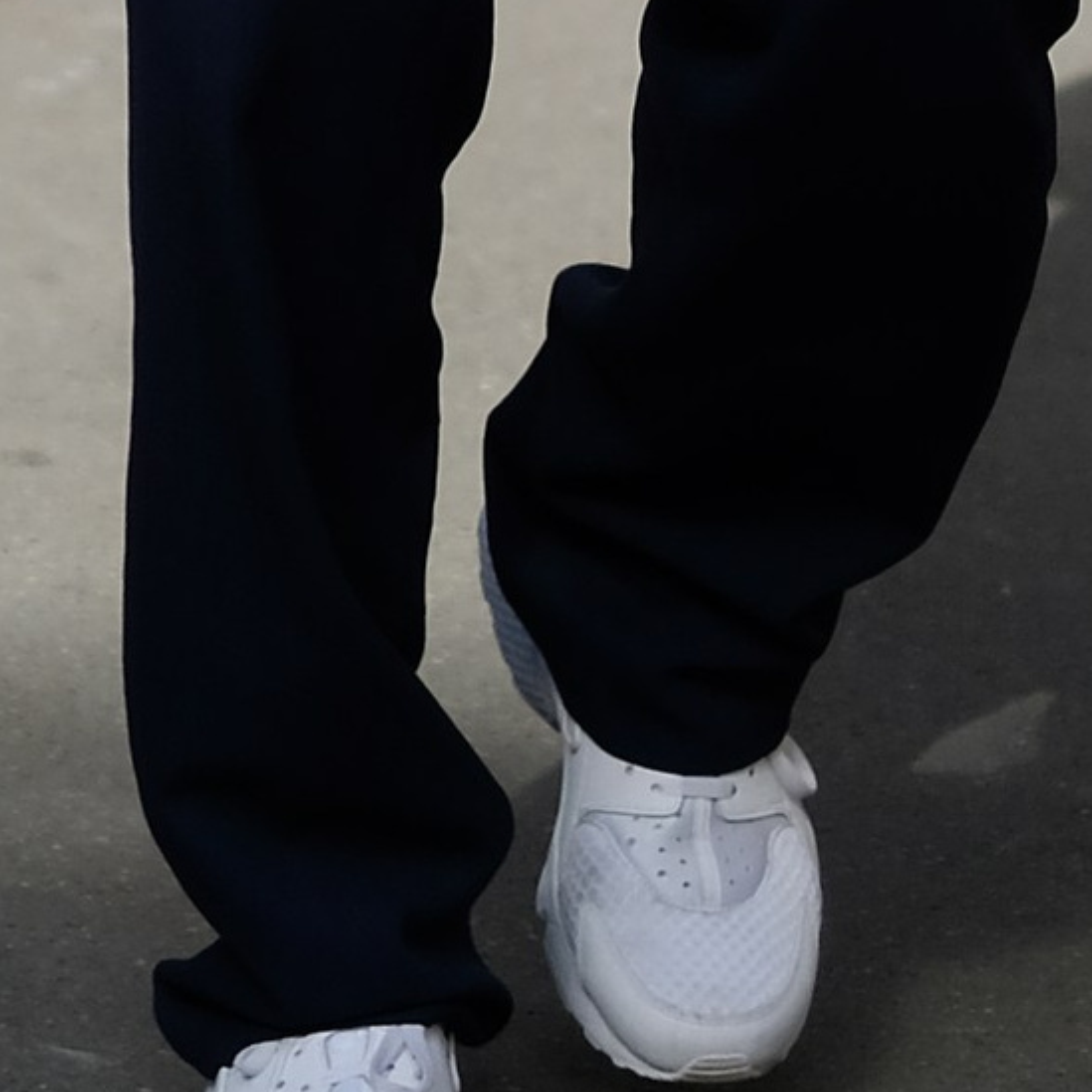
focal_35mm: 315
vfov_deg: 5.4
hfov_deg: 5.6
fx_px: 11242
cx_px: 471
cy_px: -1603
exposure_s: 1/8000
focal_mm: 35
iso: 200
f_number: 1.4
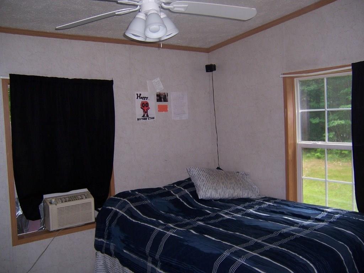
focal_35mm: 33
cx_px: 182
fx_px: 347
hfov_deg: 55.4
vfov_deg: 42.9
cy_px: 136
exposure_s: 1/60
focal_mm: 5.5
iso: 80
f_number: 2.8
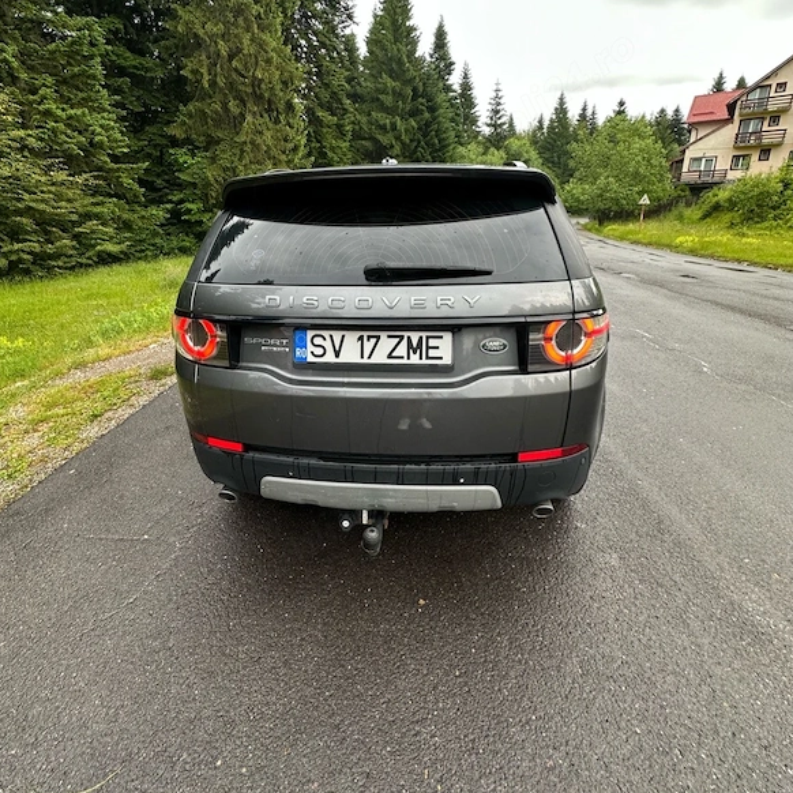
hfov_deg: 84.0
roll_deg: +0.2
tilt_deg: -15.8
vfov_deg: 83.6
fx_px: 441
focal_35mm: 17
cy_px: 347
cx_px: 388
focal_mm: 2.22
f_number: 2.2
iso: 100
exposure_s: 1/116
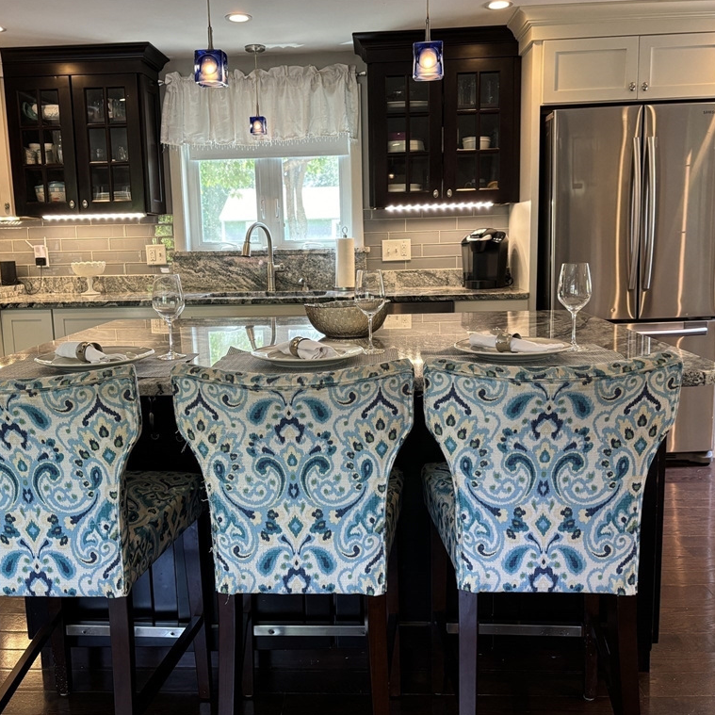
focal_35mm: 31
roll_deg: +1.7
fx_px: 724
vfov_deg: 52.5
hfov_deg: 52.5
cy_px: 357
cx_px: 328
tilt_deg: -8.3
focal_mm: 5.96
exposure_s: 1/60
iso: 200
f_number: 1.6
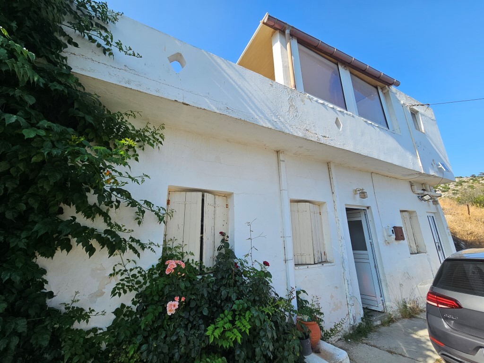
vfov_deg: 89.9
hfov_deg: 106.2
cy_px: 182
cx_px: 242
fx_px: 182
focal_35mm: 13
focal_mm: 2.2
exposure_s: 1/939
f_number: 2.2
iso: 50
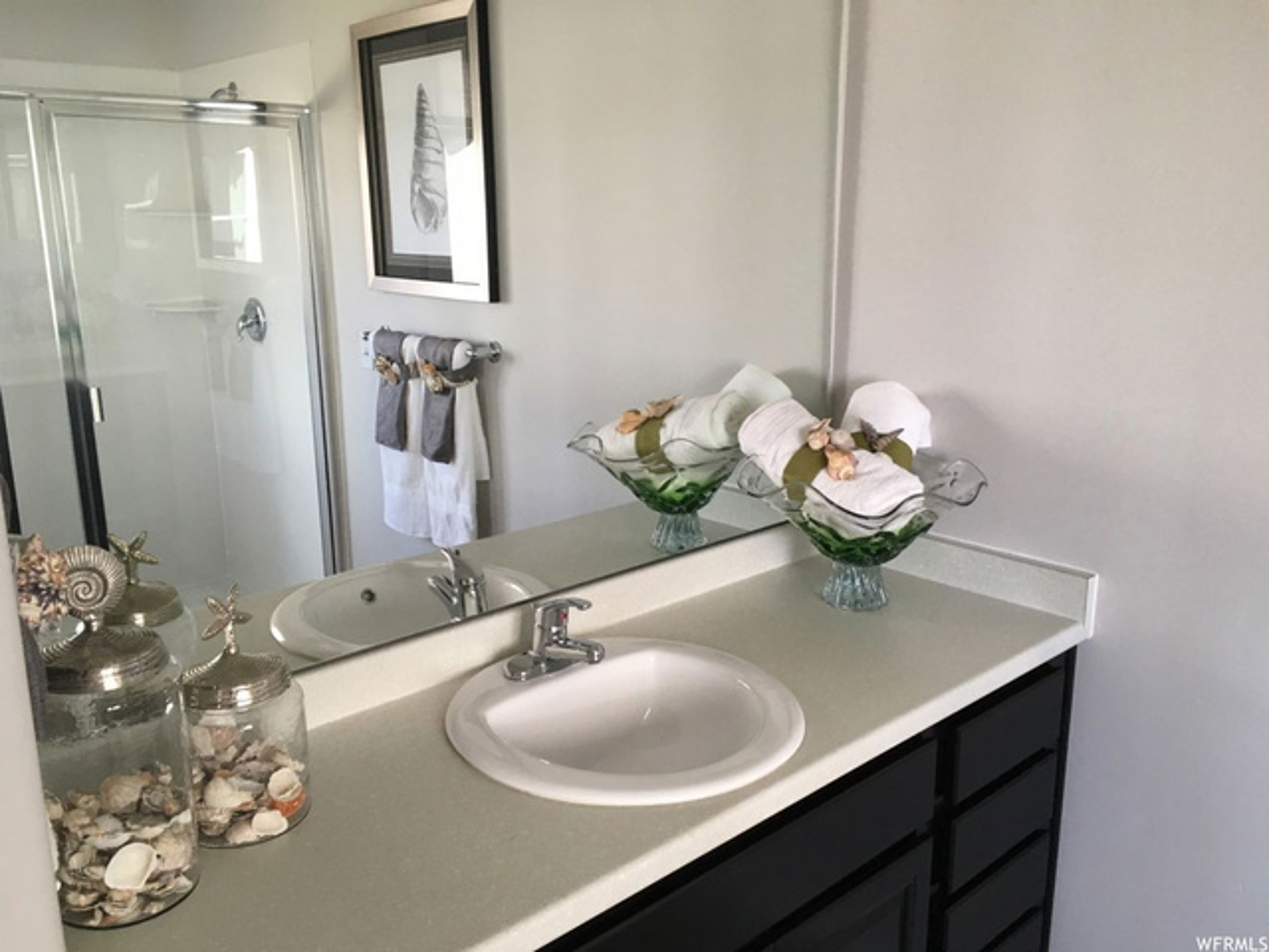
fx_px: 1063
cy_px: 476
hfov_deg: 61.7
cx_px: 634
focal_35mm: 29
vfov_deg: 48.2
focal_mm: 4.15
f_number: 2.2
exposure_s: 1/30
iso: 40
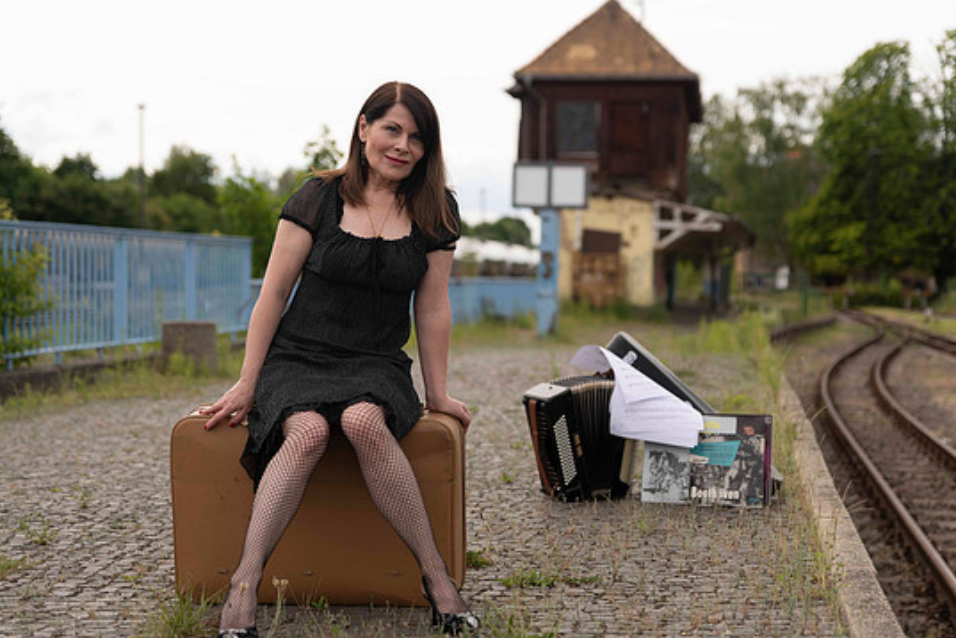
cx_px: 497
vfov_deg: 20.3
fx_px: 1779
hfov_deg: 30.1
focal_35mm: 67
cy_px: 334
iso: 64
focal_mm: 62
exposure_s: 1/800
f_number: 2.8
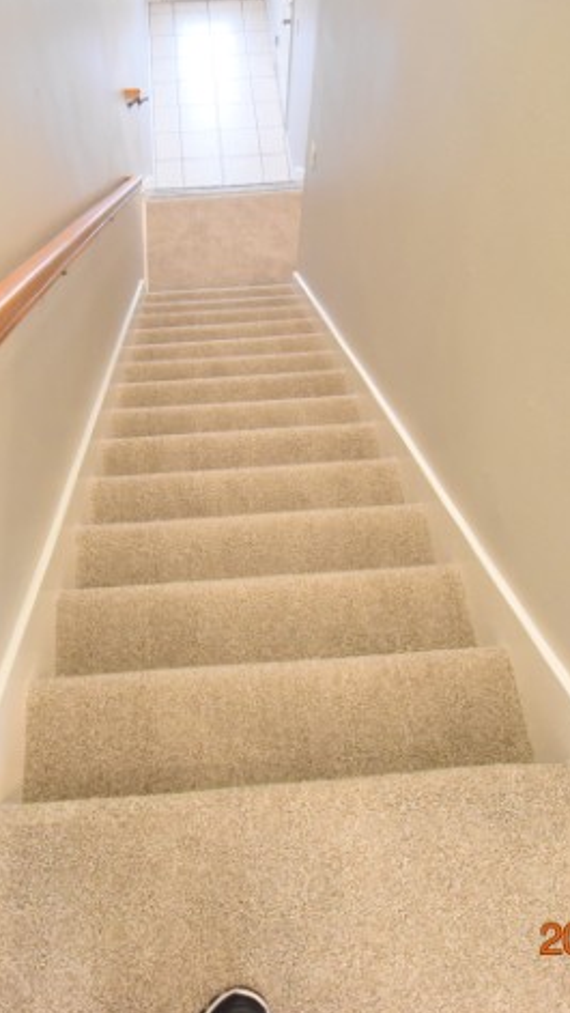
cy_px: 501
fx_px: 645
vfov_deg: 76.3
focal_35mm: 24
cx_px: 256
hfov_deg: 47.6
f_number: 3.5
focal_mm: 10
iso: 3600
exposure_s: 1/60
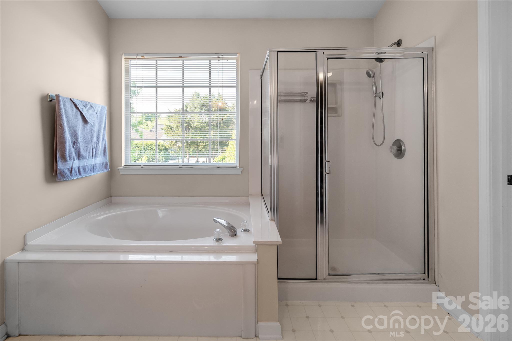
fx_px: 213
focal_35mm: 15
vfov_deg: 77.3
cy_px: 170
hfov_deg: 100.4
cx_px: 256
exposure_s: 1/15
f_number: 8
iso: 320
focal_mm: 10
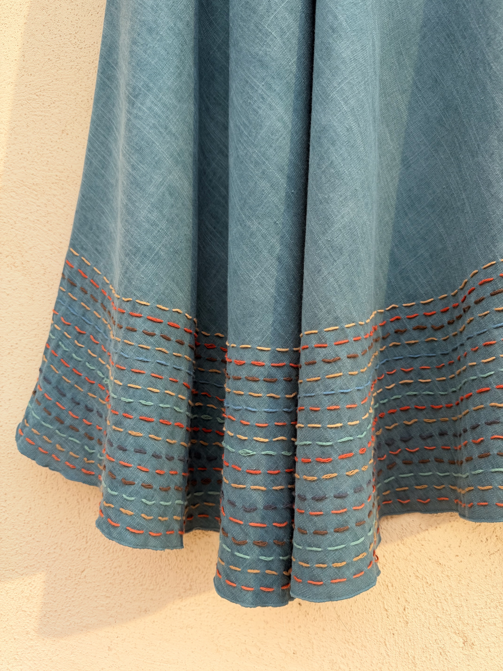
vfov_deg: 71.6
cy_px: 336
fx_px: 465
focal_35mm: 24
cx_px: 252
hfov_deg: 56.8
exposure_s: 1/1174
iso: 80
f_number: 1.78
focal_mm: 6.76
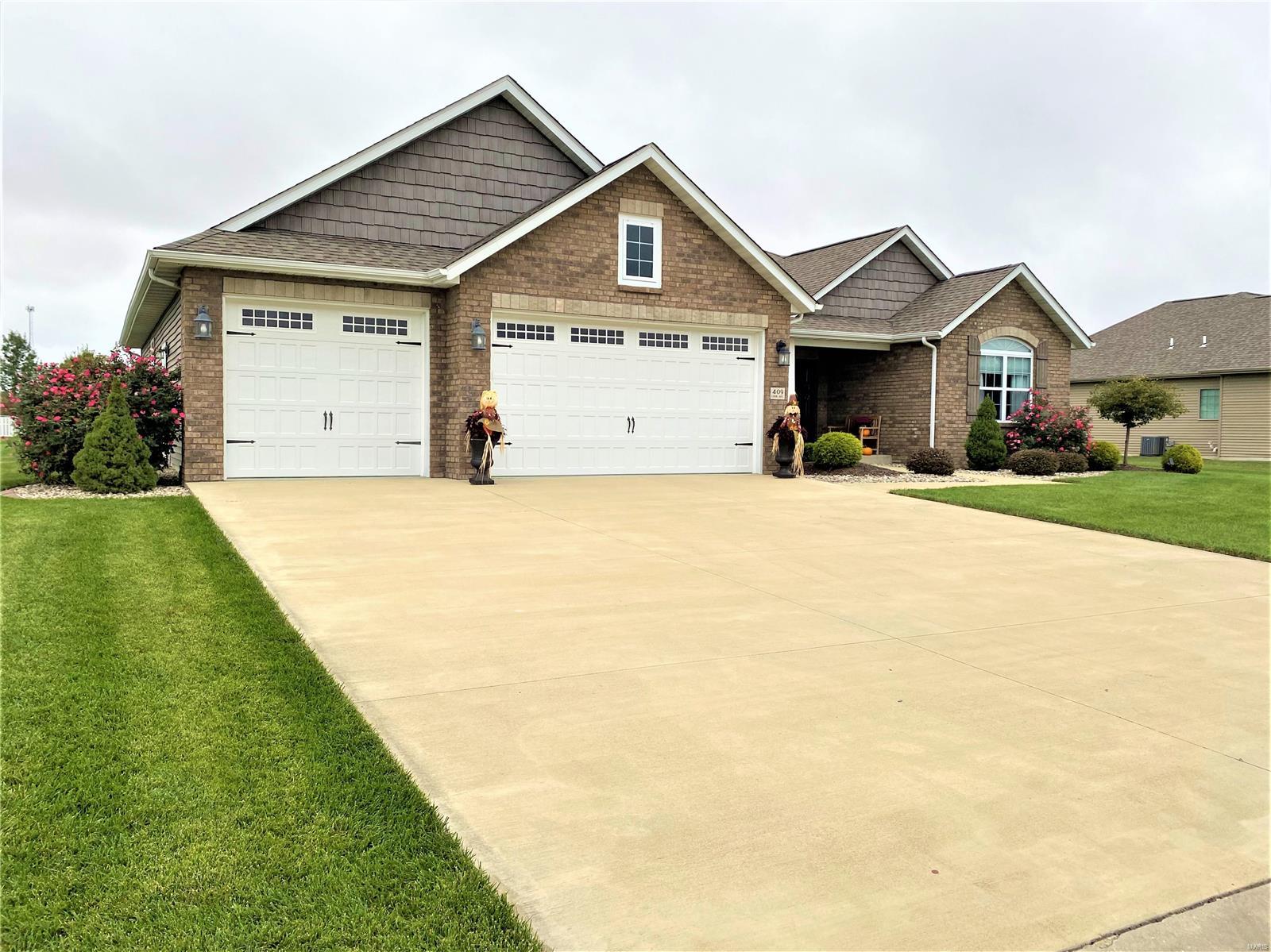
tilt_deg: -2.5
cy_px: 476
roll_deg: -2.3
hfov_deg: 67.3
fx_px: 954
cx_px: 636
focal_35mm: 26
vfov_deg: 53.0
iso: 32
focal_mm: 4.25
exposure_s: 1/504
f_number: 1.8
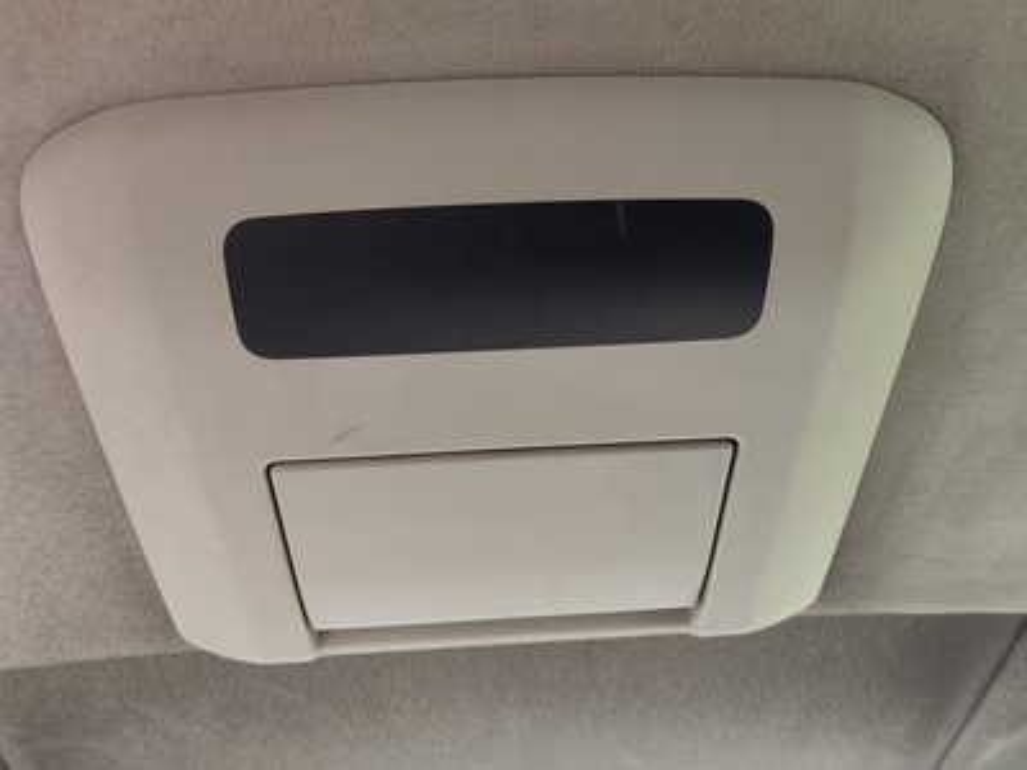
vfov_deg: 58.9
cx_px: 514
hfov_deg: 73.9
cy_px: 385
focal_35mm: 23
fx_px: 682
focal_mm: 6.19
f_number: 1.65
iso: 500
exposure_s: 1/50
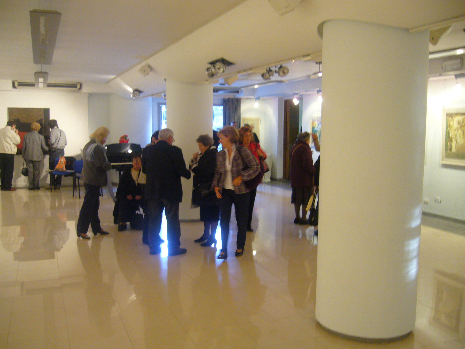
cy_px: 174
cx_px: 232
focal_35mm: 35
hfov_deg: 52.6
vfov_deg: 40.7
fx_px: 470
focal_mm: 5.8
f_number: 2.8
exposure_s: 1/10
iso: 200
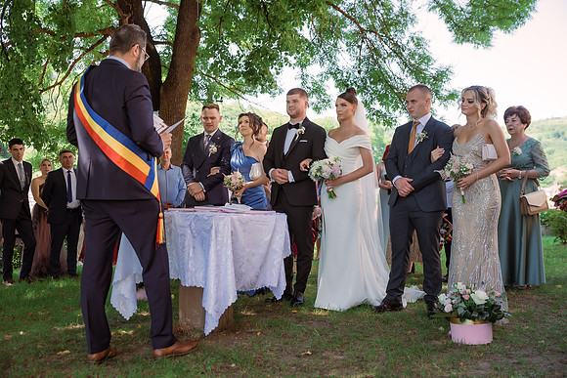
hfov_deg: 46.4
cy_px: 189
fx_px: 662
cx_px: 284
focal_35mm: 42
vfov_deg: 31.9
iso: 320
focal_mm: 42
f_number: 3.5
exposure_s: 1/320
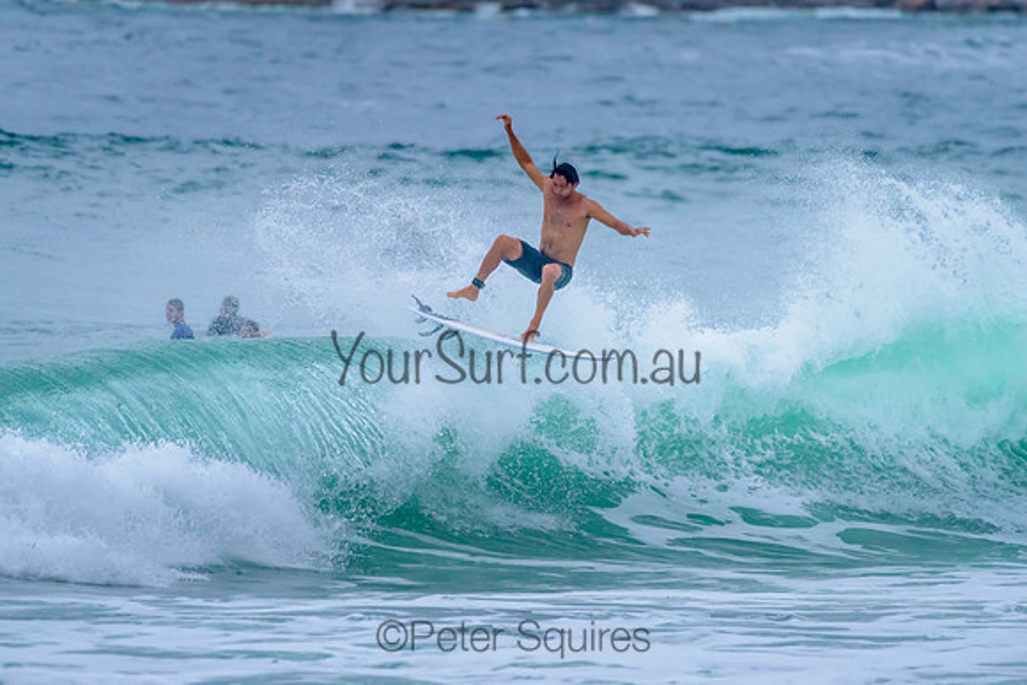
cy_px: 265
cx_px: 481
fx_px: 17481
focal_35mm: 613
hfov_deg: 3.4
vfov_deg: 2.2
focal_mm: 500
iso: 1800
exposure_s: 1/2000
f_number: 5.6
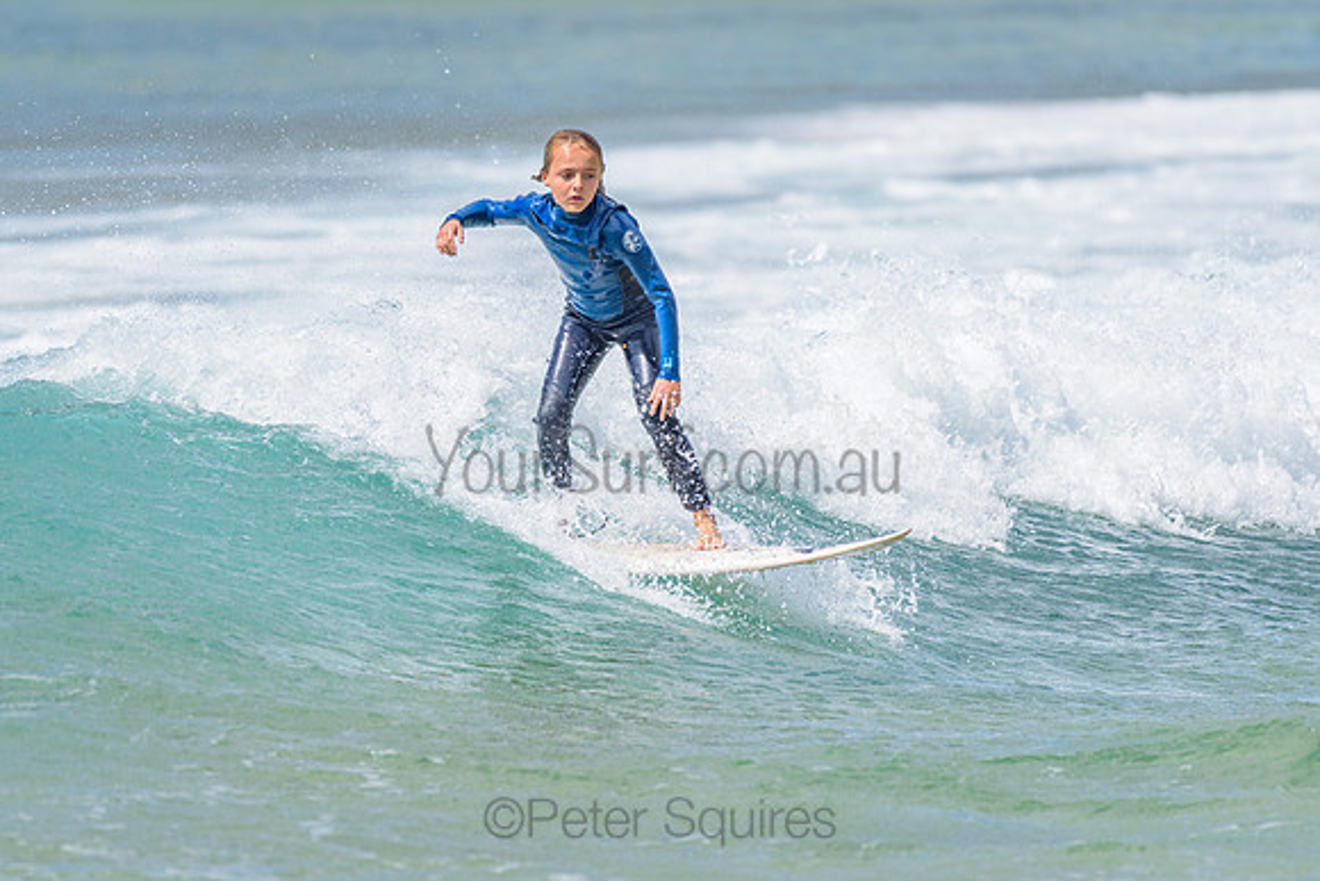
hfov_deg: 3.4
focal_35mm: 613
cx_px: 569
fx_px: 22493
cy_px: 341
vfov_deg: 2.2
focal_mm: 500
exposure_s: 1/2000
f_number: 5.6
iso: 200
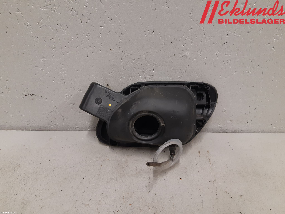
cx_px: 142
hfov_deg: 67.3
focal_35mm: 26
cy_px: 107
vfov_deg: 53.1
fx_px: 214
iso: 160
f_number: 1.7
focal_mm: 3.93
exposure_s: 1/50
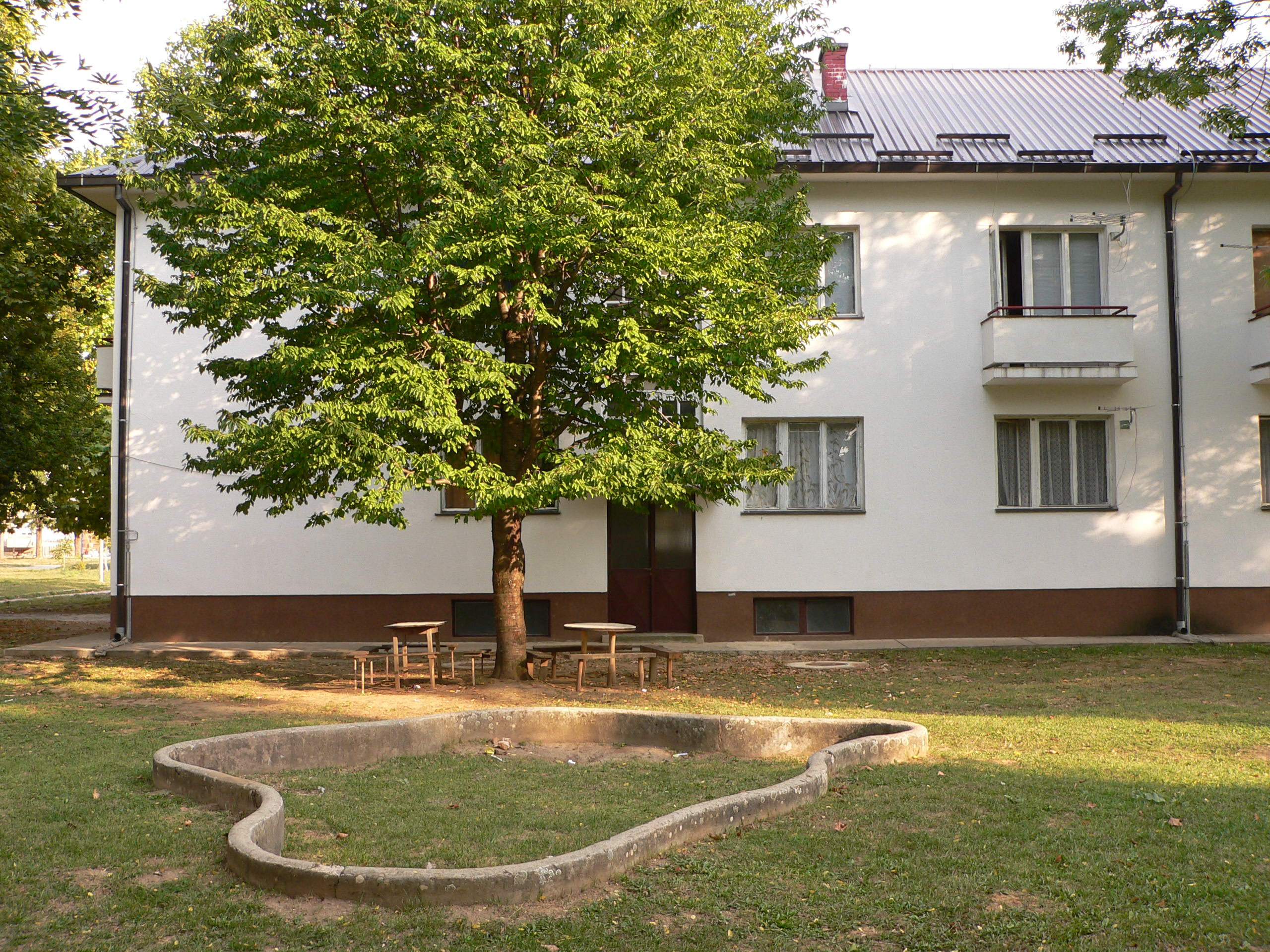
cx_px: 635
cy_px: 476
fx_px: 1394
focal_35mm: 38
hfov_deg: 49.0
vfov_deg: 37.7
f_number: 3.7
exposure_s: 1/125
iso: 80
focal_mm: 6.4
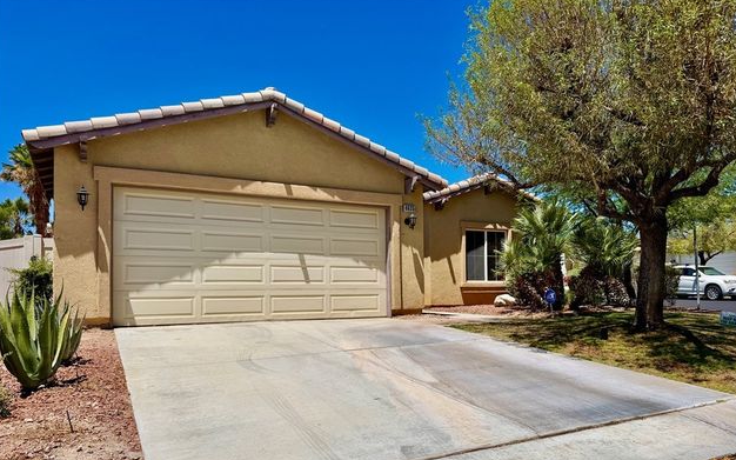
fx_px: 521
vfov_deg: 47.3
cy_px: 275
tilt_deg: +1.4
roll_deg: +1.0
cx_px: 368
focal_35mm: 26
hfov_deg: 70.4
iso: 80
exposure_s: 1/9091
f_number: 1.78
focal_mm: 6.76
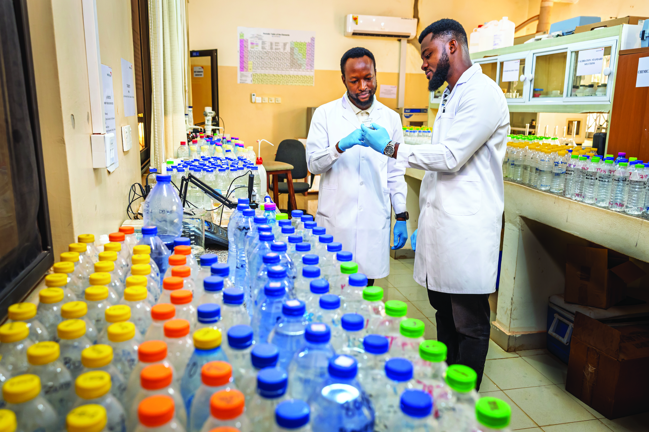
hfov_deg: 65.5
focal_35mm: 28
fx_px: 505
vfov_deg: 46.4
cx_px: 324
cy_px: 216
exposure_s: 1/60
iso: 900
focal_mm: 28
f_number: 4
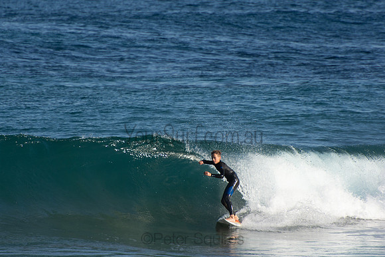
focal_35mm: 600
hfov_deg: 3.4
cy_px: 128
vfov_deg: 2.3
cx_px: 192
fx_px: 6418
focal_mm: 400
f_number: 5.6
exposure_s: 1/1000
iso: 200
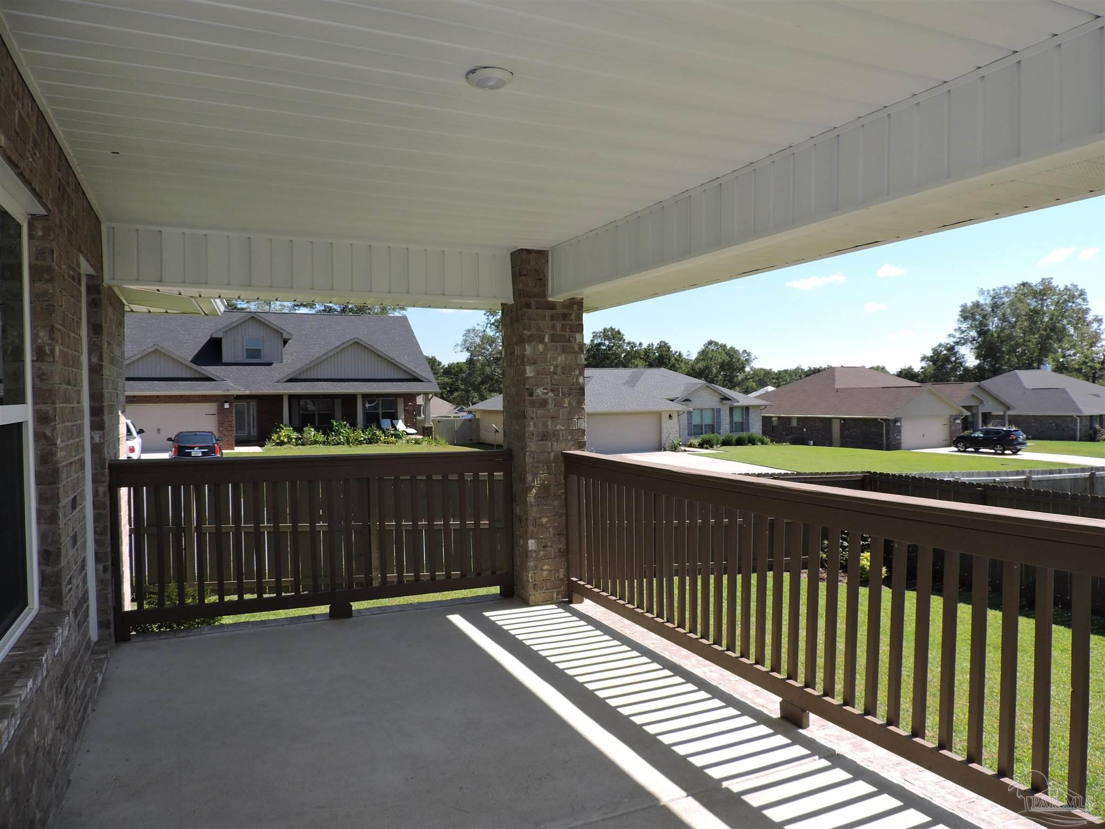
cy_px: 414
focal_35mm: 24
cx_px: 552
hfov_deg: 71.6
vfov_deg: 56.8
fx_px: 766
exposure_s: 1/1000
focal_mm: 4.3
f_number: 3
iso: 100
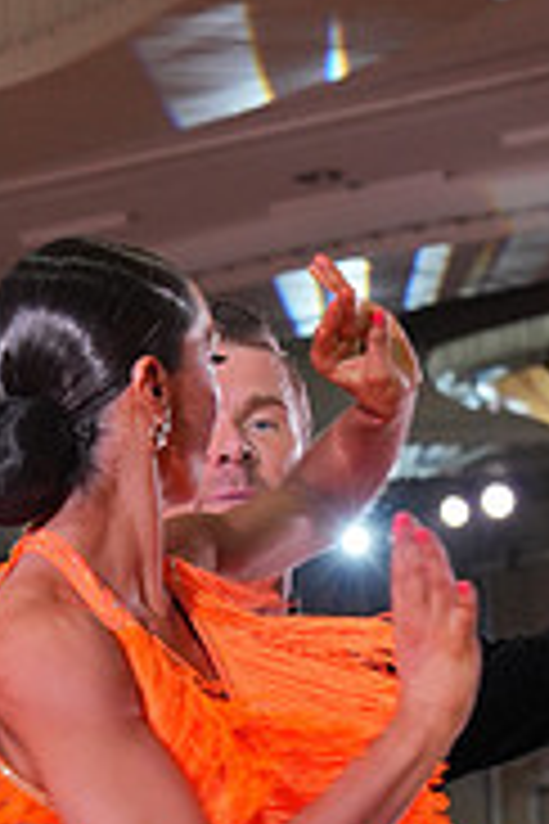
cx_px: 61
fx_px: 4506
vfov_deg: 10.2
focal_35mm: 197
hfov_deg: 7.0
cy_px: 1153
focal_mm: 62
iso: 2000
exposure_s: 1/400
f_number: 5.6
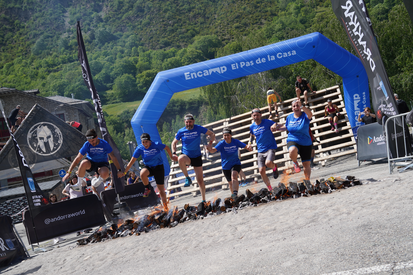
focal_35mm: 37
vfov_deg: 35.9
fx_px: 424
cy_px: 138
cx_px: 206
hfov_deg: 51.9
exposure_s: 1/320
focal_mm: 37
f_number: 6.3
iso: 100
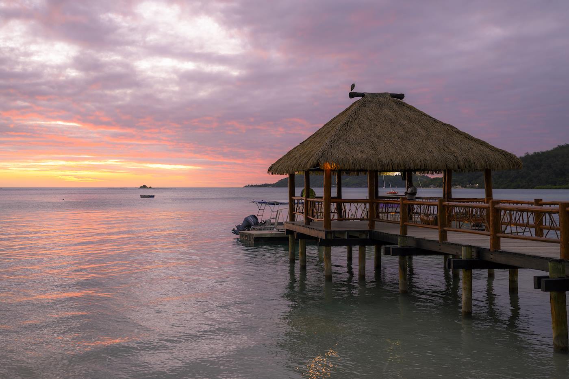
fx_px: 553
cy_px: 190
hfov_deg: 54.5
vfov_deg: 37.8
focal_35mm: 35
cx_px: 284
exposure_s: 1/50
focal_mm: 35
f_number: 2.8
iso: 125
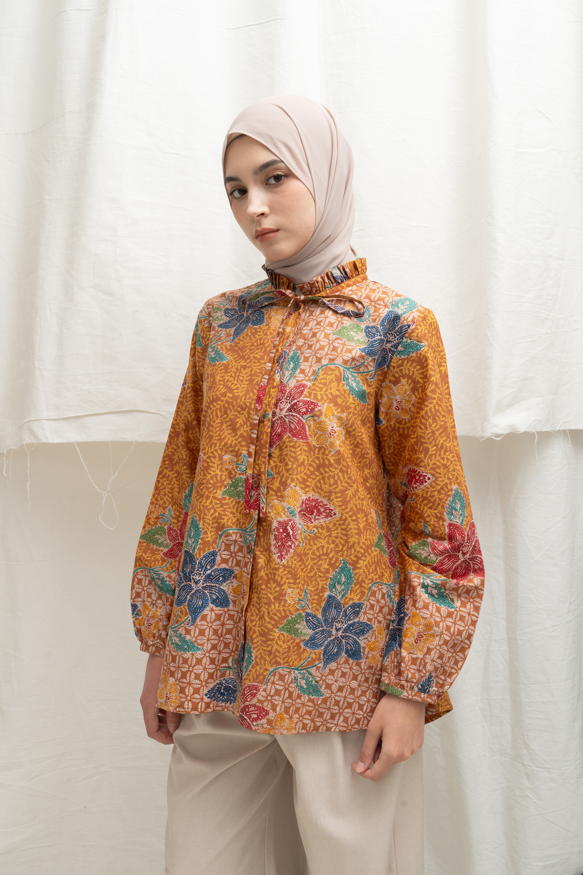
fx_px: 826
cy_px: 438
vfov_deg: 55.8
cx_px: 292
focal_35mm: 34
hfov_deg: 38.9
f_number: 11
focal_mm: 34
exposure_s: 1/160
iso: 100
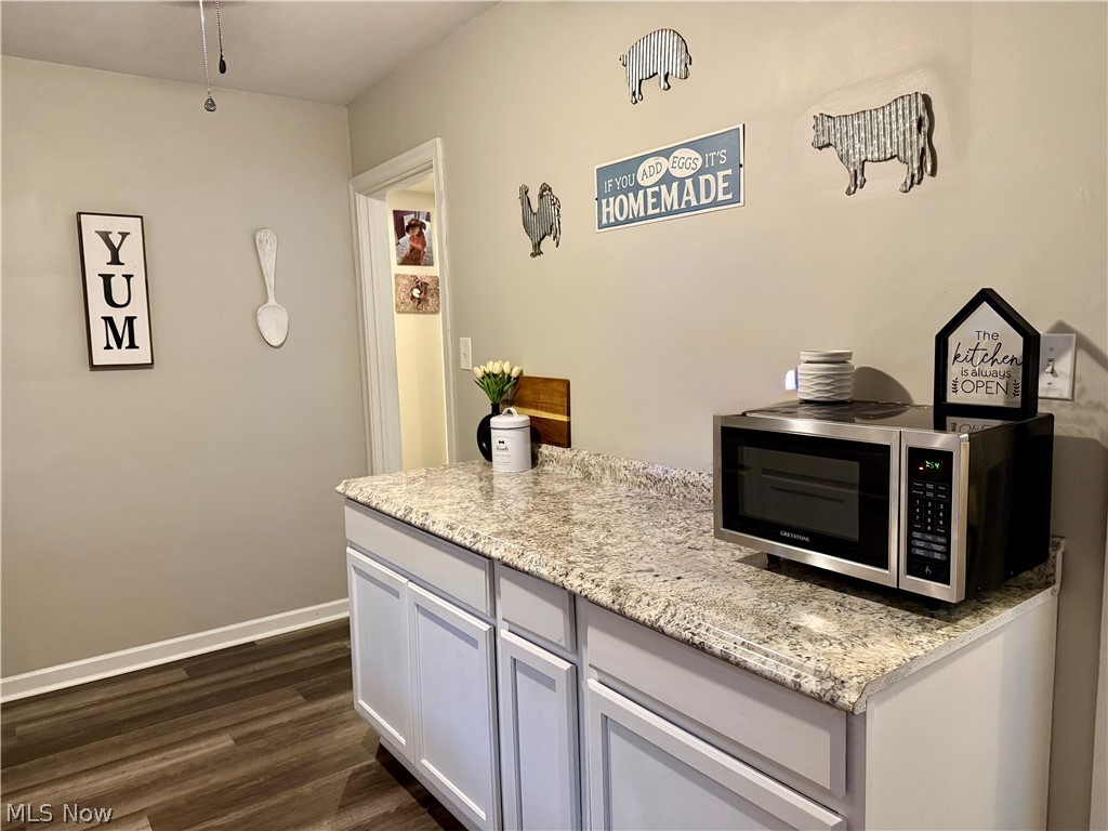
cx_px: 554
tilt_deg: -6.7
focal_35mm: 24
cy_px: 416
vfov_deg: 56.8
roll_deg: +2.0
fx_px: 768
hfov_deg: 71.6
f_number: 1.78
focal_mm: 6.76
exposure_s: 1/60
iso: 640
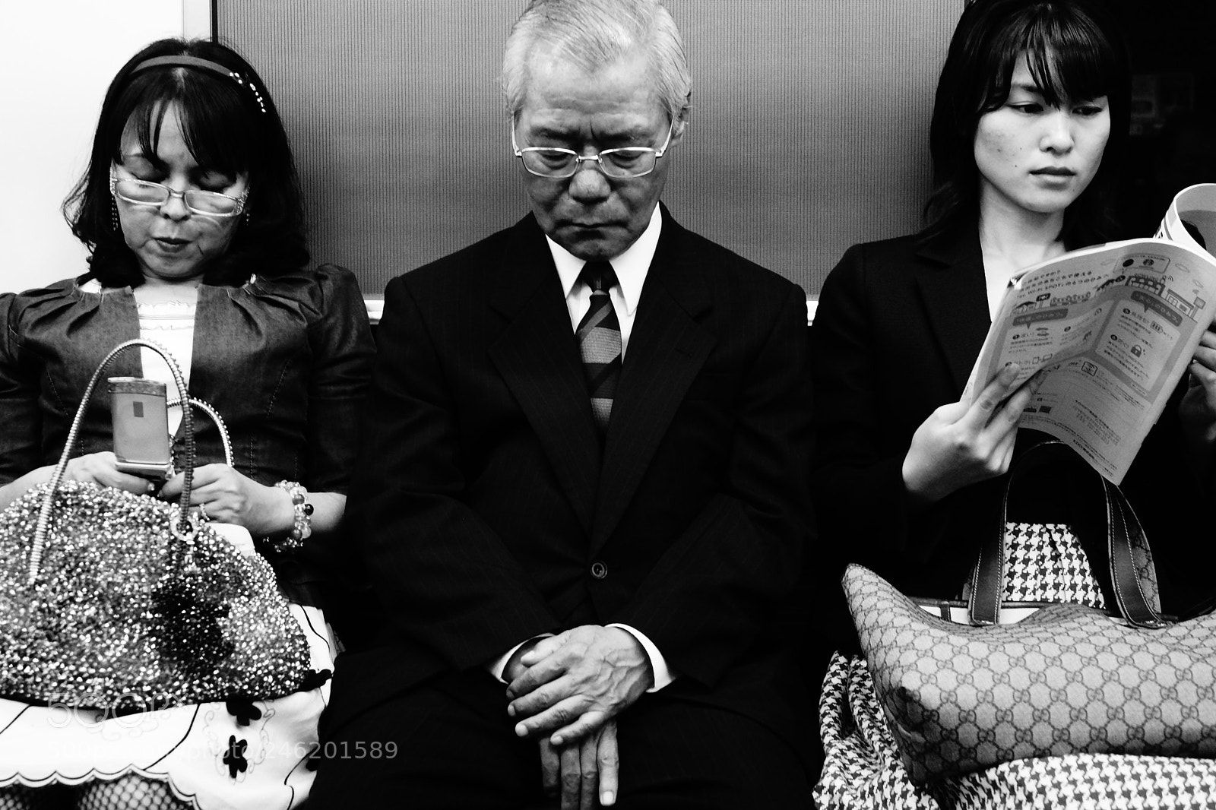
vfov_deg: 25.7
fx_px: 1773
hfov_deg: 37.9
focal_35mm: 52
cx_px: 608
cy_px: 405
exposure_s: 1/40
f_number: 4.5
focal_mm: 35
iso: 1600
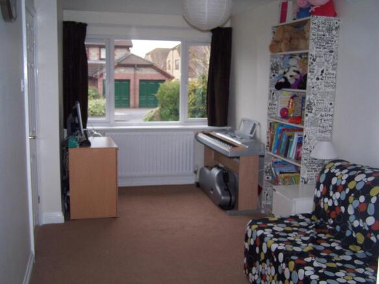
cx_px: 190
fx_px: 416
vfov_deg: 37.7
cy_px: 142
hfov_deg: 49.0
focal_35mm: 38
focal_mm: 6.3
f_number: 2.8
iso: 140
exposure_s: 1/60
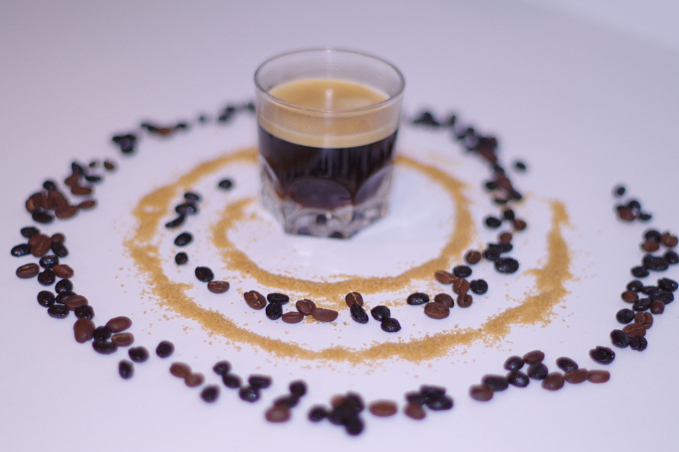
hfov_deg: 27.0
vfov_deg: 18.2
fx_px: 1414
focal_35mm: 75
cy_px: 226
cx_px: 340
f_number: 1.4
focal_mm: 50
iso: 100
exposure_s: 1/100
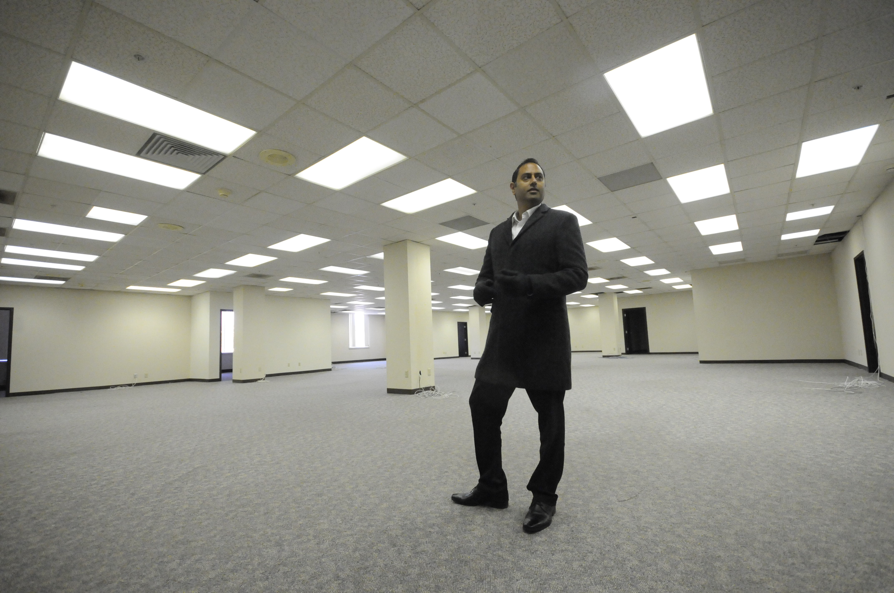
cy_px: 296
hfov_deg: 100.5
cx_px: 447
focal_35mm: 15
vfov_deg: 77.2
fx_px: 372
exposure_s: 1/60
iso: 3200
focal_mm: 10
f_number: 5.6
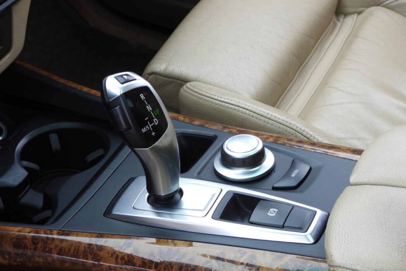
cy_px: 146
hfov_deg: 22.6
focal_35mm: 90
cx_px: 201
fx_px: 1015
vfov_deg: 15.2
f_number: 3.5
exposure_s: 1/80
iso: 100
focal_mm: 13.5
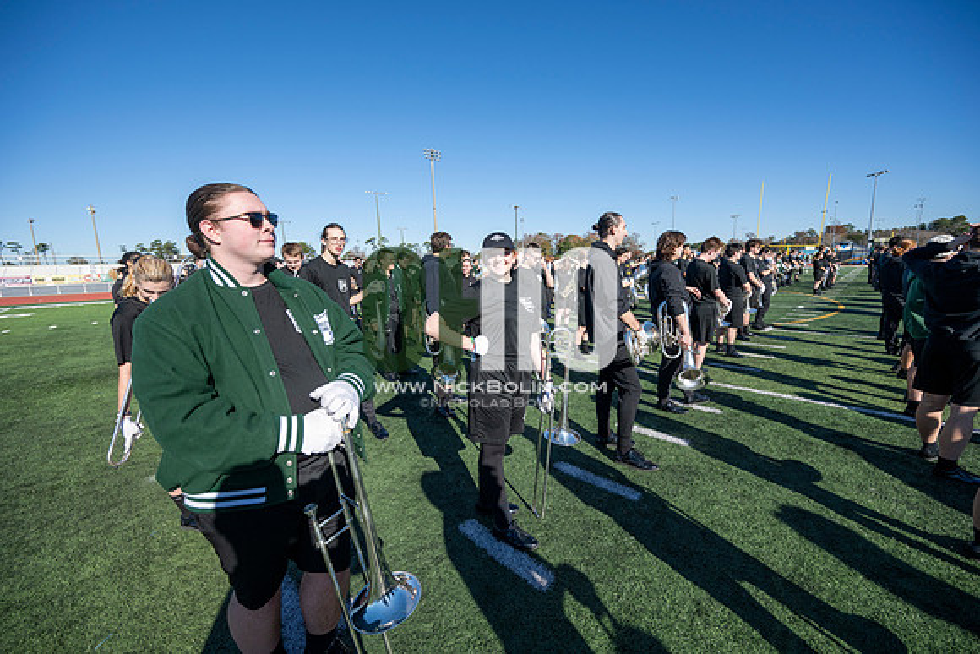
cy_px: 327
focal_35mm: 14
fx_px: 381
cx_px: 490
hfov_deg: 104.2
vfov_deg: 81.2
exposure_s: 1/2000
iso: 320
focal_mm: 14
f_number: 5
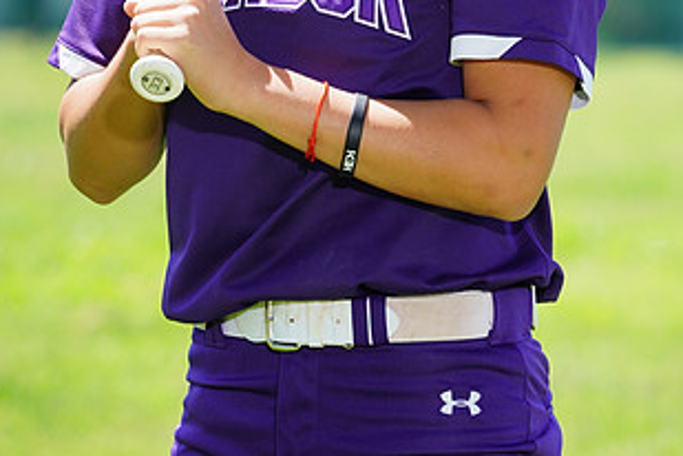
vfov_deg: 2.4
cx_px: 343
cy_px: -137
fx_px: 10662
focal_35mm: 562
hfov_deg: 3.7
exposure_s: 1/200
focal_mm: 300
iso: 200
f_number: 9
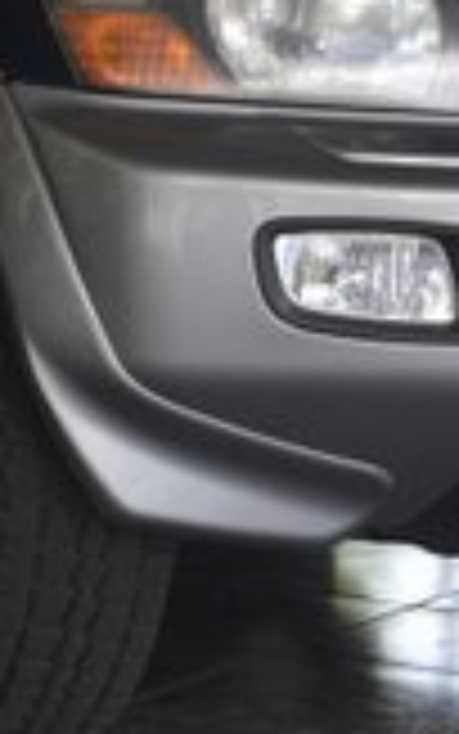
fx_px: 3839
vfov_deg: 10.9
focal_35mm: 192
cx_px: 279
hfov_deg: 6.8
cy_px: 252
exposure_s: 1/125
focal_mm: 32
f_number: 5.6
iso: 320
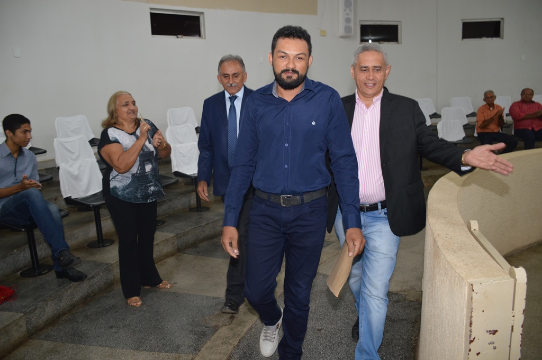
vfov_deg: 47.9
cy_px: 180
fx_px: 406
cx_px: 271
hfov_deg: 67.4
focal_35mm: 27
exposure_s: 1/60
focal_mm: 18
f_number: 3.5
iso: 450
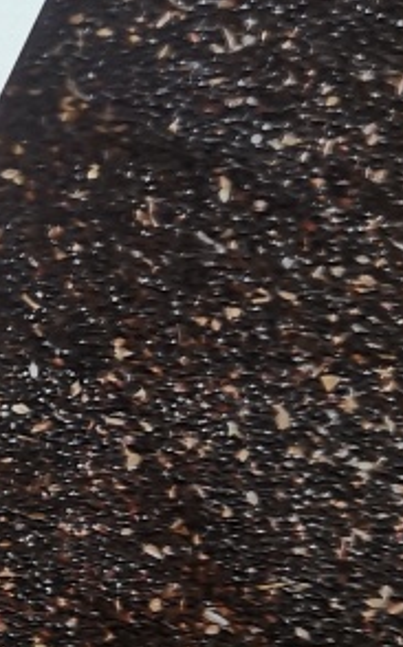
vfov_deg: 19.5
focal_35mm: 104
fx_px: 1833
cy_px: 639
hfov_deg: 11.3
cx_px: -414
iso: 400
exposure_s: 1/100
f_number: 1.8
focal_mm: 5.58
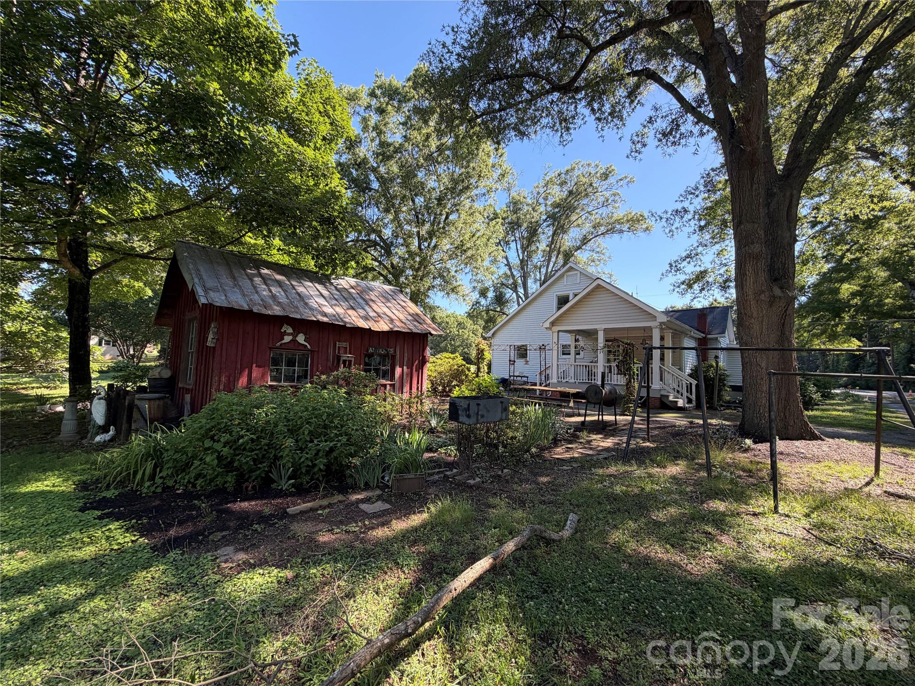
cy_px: 343
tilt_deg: +2.2
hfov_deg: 102.1
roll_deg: -1.8
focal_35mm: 14
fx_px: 370
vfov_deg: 85.7
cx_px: 458
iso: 50
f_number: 2.2
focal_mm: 2.22
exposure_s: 1/298
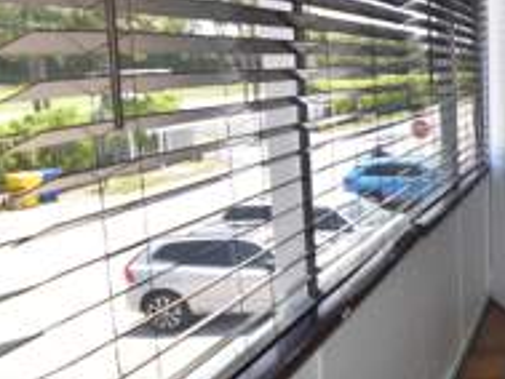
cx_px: 617
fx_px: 587
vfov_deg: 35.5
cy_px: 125
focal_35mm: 40
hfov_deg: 35.6
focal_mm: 11
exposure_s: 1/200
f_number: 5
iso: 160
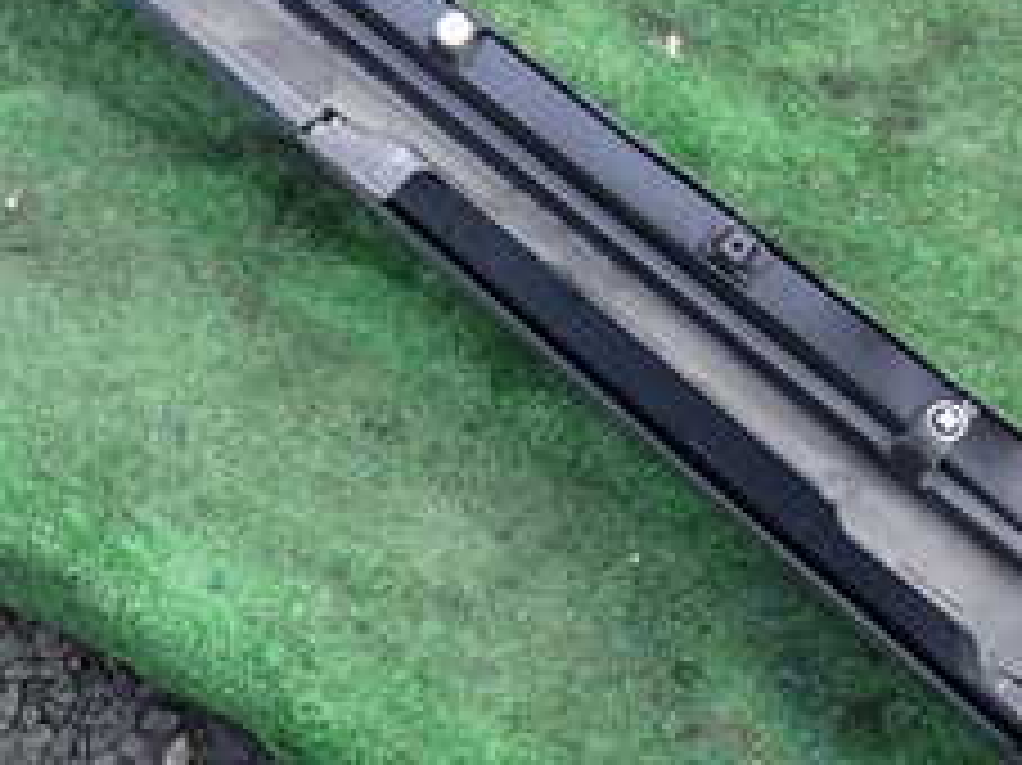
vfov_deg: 21.4
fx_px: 1948
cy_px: -22
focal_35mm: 66
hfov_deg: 29.0
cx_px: 261
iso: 100
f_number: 2.8
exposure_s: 1/160
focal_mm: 4.5
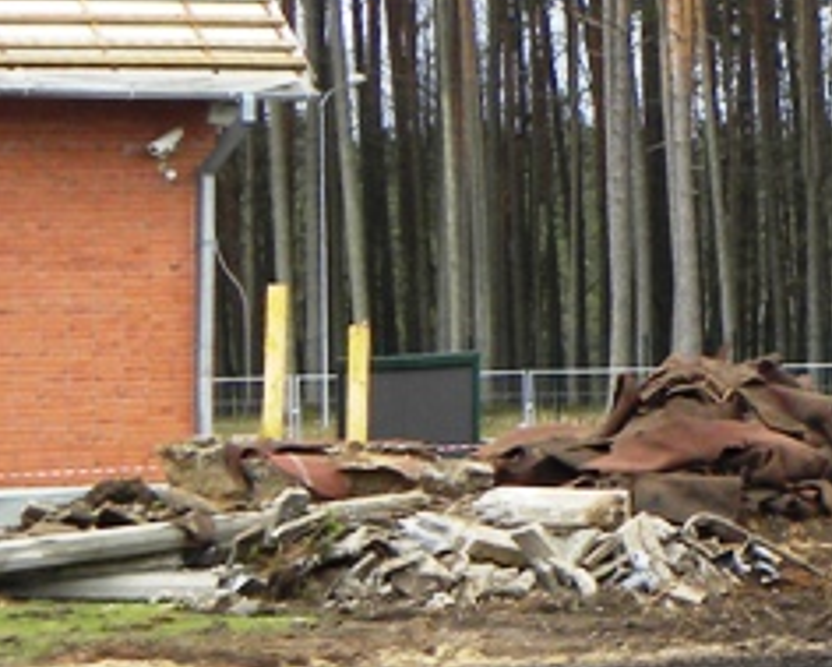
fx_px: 8868
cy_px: -35
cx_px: 1290
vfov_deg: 4.3
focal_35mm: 360
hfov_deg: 5.3
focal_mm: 15.1
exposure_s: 1/138
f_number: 4
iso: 64
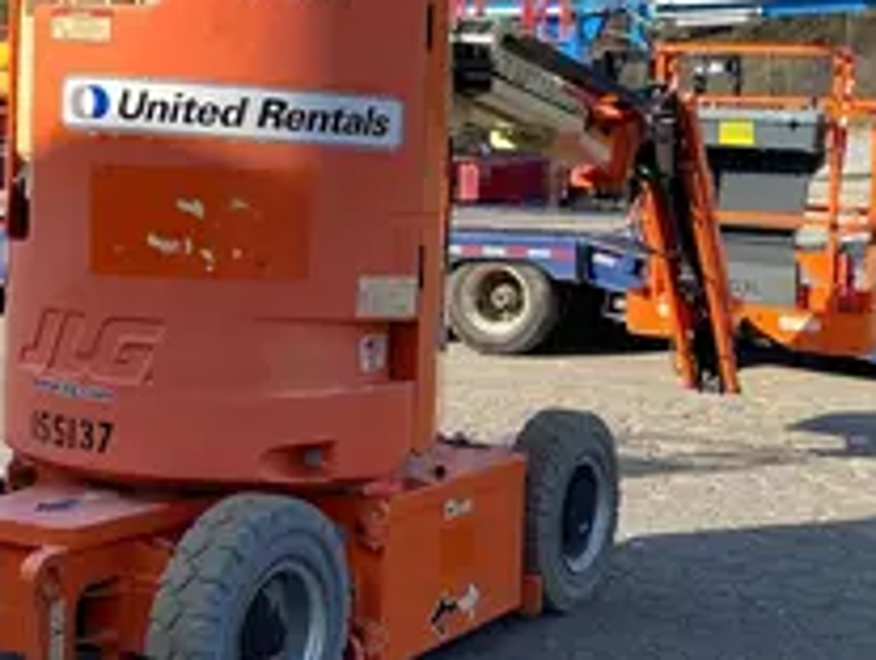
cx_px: 436
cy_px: 273
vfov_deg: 21.4
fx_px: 1749
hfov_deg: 28.1
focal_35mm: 69
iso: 32
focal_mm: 4.25
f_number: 1.8
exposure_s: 1/1565
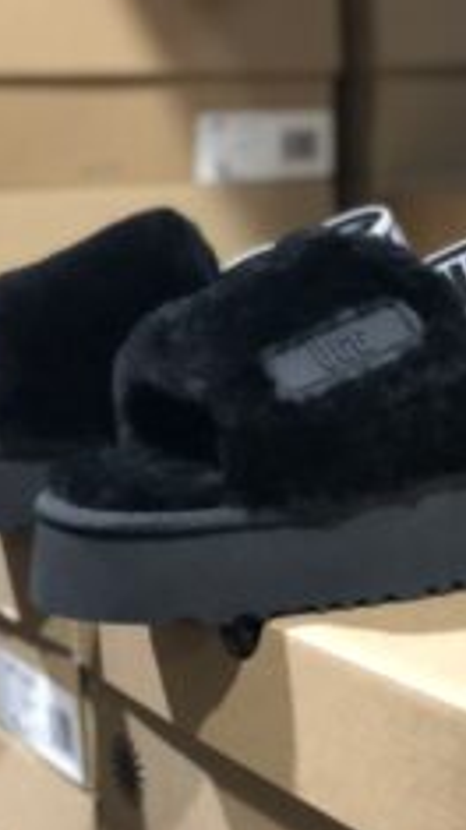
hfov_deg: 14.2
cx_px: 319
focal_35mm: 85
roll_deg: -0.3
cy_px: 450
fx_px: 1869
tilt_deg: -9.6
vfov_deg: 25.0
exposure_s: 1/9
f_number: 2.4
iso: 160
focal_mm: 6
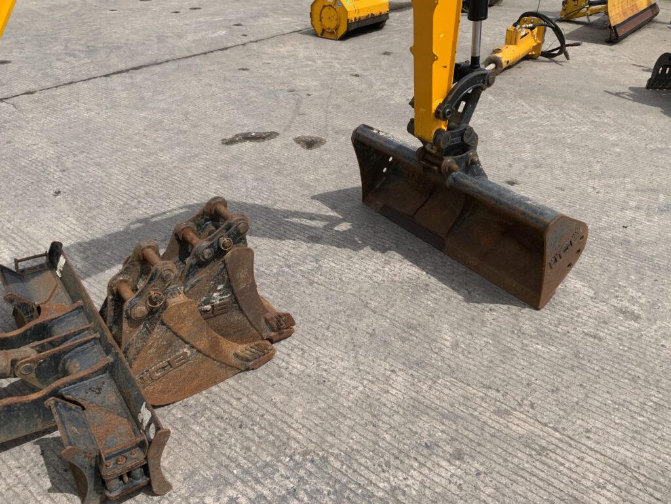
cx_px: 336
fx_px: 562
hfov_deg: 61.7
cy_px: 252
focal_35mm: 29
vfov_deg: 48.2
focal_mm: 3
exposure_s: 1/2227
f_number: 1.8
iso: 16
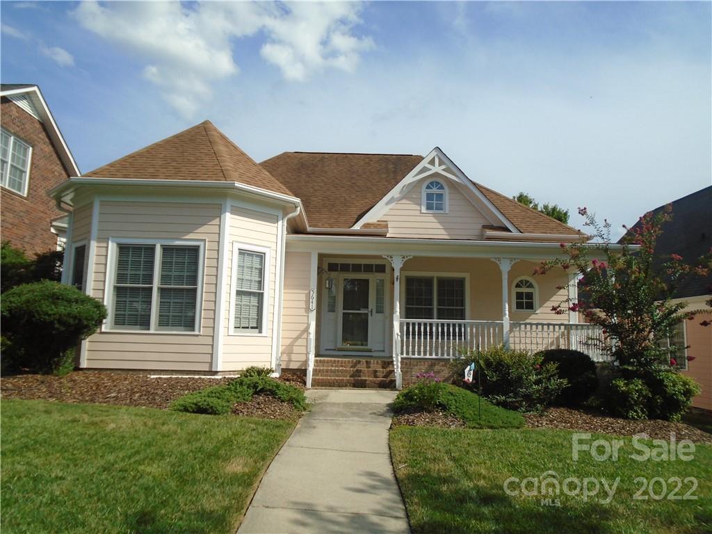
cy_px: 267
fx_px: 535
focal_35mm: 26
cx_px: 356
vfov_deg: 53.1
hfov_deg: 67.3
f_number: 8
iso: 100
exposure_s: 1/250
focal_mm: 4.6
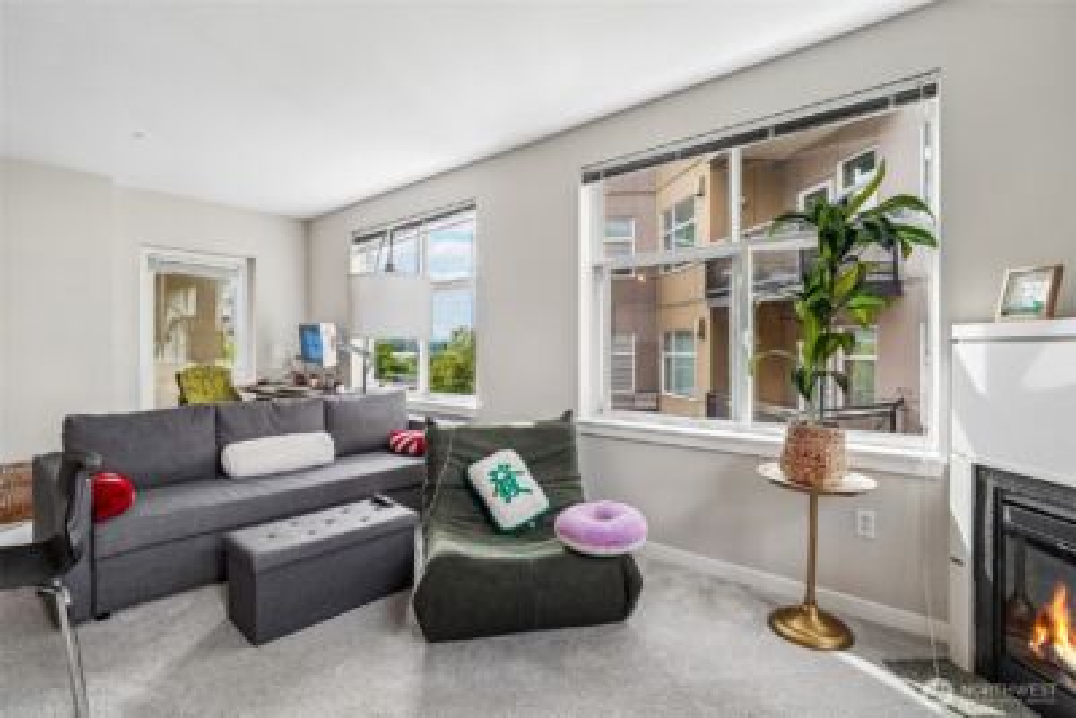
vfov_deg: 73.8
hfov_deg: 96.7
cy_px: 359
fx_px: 478
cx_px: 538
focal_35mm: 16
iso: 1600
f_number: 8
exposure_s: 1/125
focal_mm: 16
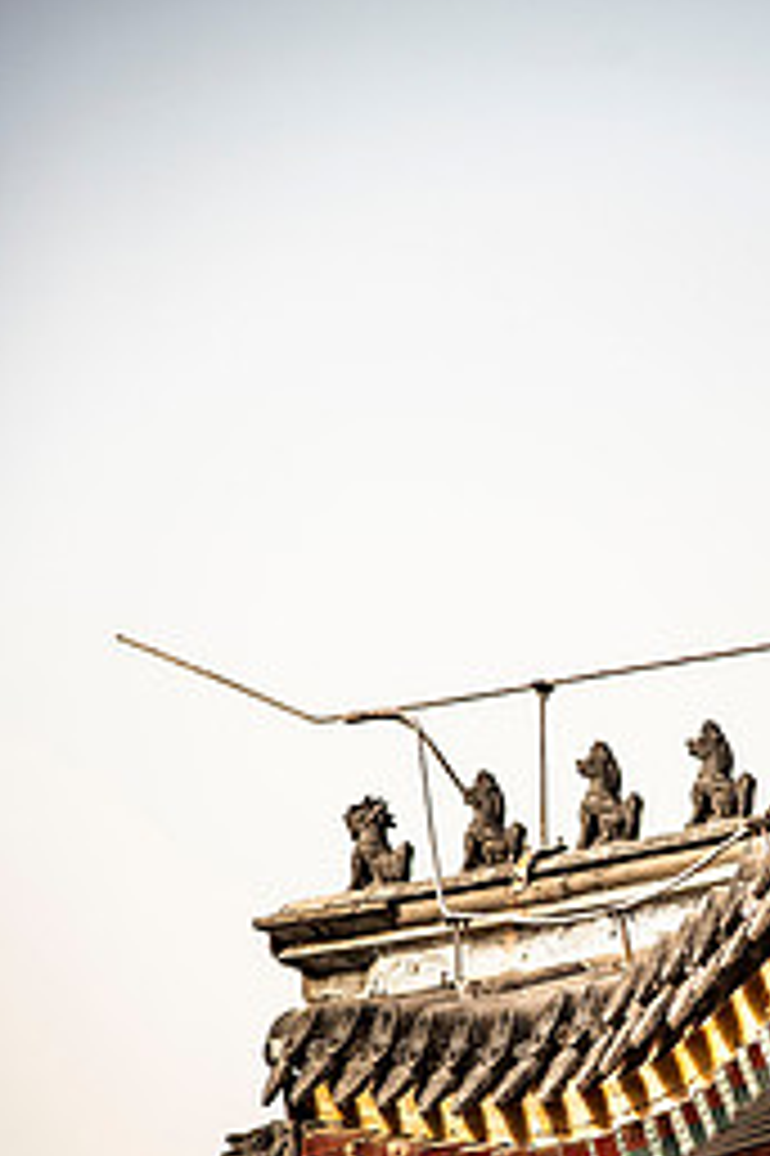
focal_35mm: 210
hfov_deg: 6.5
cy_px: 882
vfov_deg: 9.8
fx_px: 6746
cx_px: 671
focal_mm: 120
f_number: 4
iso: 500
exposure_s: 1/1600
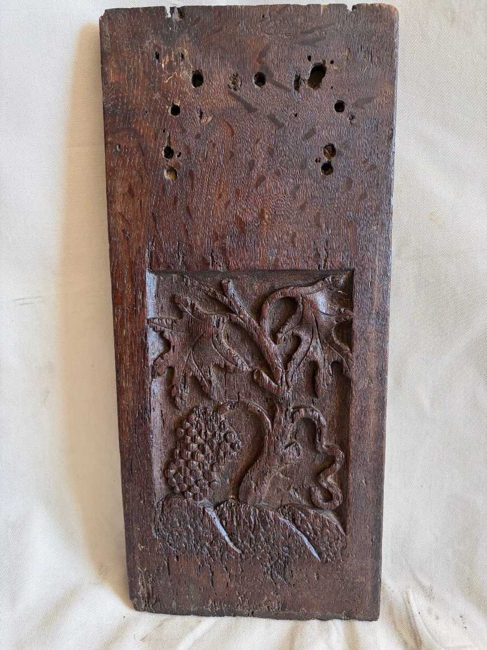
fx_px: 488
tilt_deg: -34.0
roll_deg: +1.4
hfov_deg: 53.1
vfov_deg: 67.3
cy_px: 325
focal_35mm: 26
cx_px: 244
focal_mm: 5.96
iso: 125
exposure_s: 1/84
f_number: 1.6
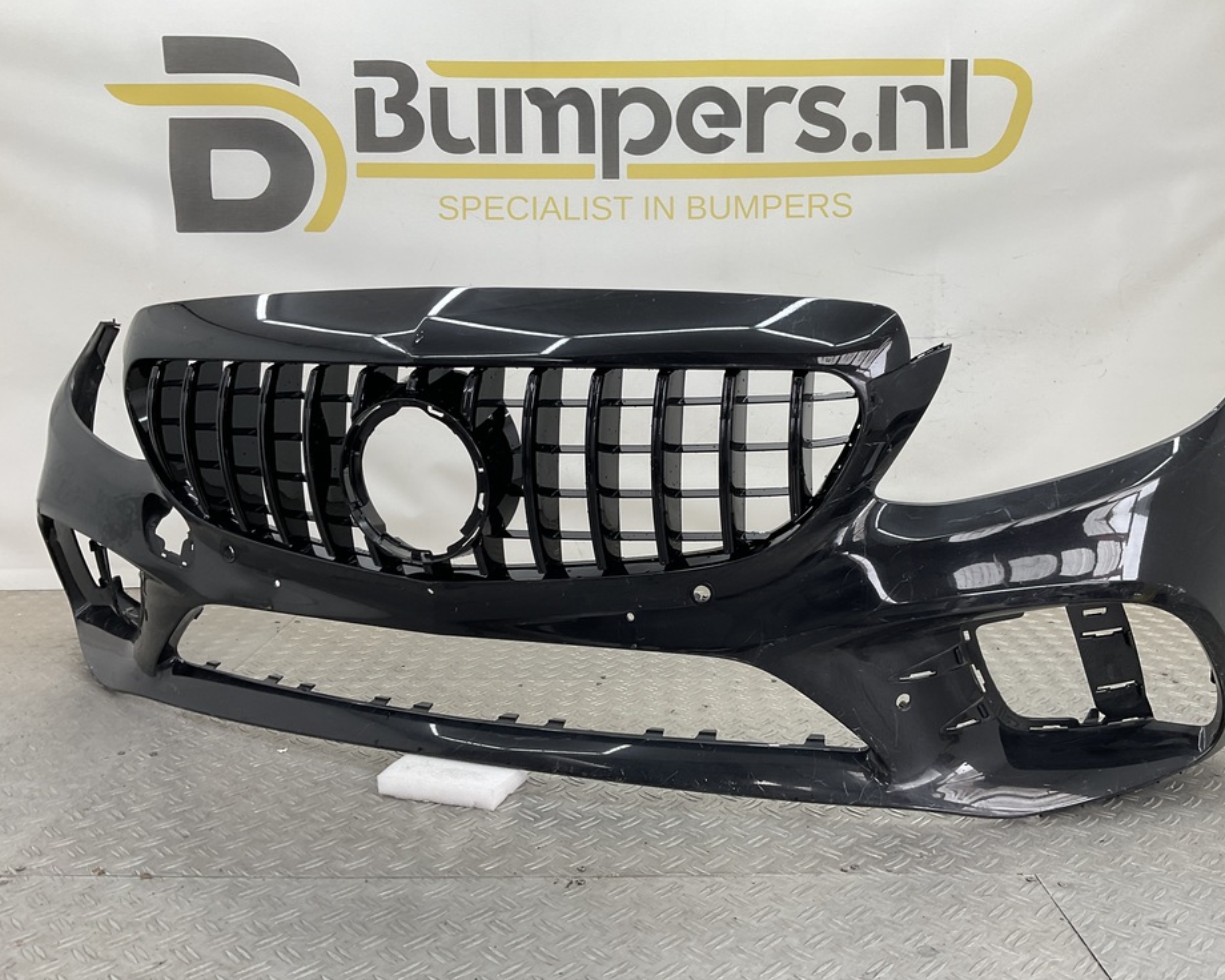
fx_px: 1124
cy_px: 497
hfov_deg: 57.1
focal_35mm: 31
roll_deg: +0.0
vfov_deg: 47.1
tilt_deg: -8.5
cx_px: 655
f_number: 1.8
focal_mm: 3
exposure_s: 1/120
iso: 25
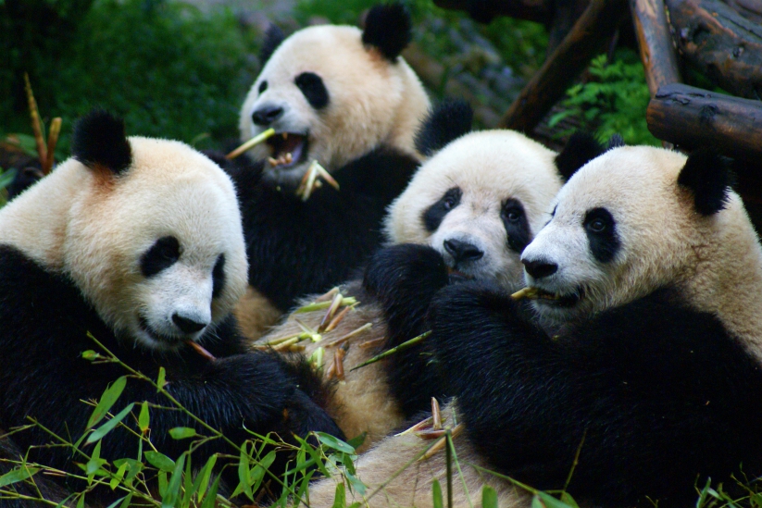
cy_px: 254
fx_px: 6668
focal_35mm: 315
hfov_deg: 6.5
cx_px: 381
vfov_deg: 4.4
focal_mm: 210
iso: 800
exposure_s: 1/200
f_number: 5.6
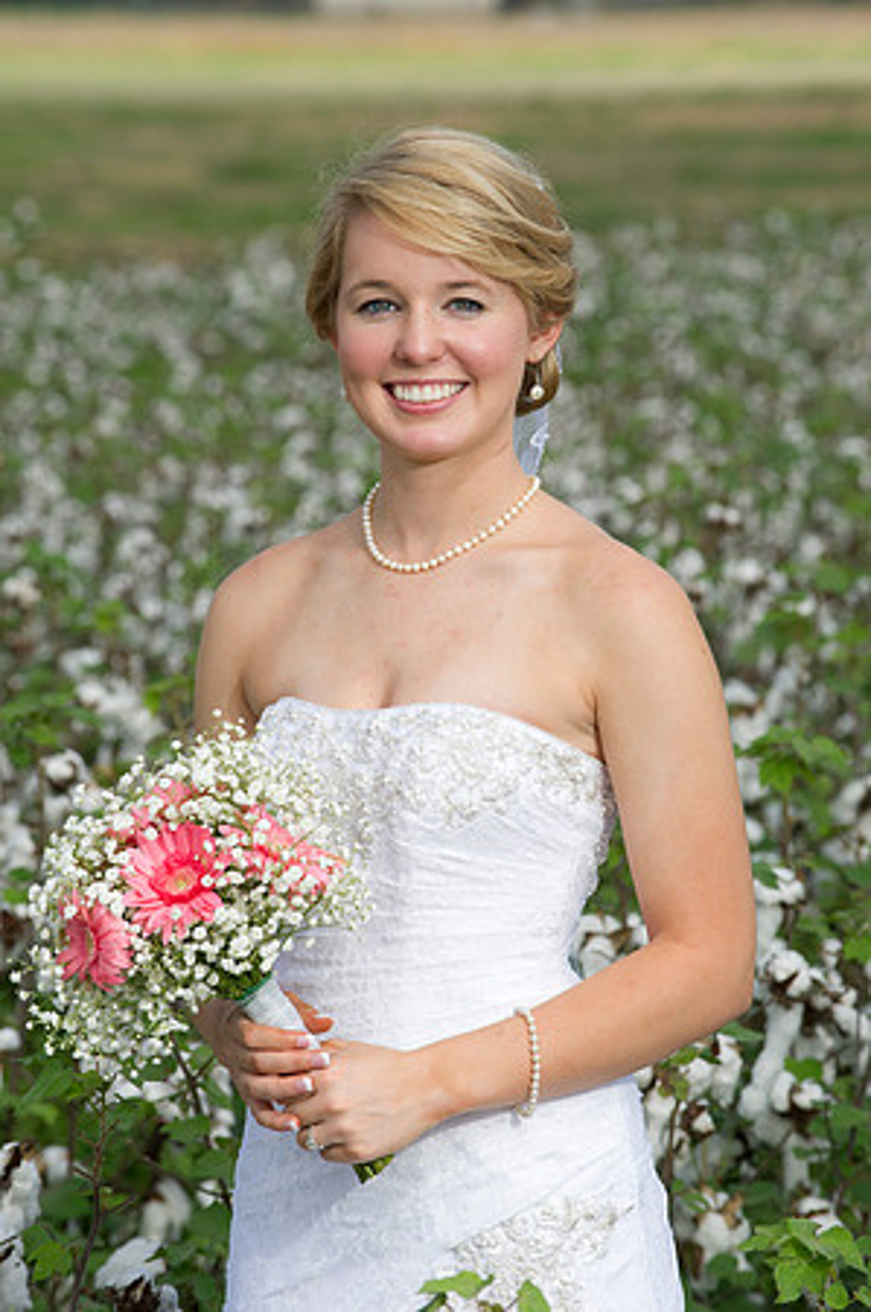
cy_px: 656
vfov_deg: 10.3
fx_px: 7275
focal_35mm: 200
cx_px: 436
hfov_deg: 6.9
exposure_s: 1/320
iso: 160
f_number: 8
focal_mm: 200
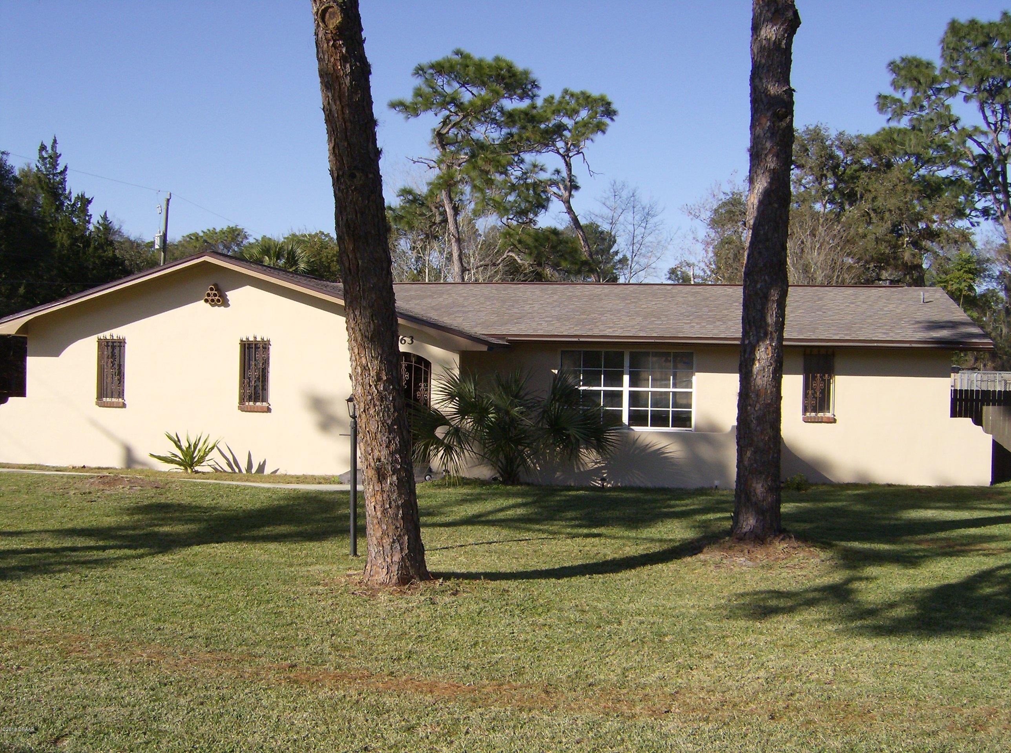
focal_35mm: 36
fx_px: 1049
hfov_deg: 51.5
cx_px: 506
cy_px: 376
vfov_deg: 39.5
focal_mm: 6
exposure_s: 1/685
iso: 100
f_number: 4.7
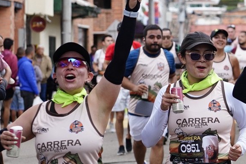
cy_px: 152
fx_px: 1311
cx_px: 245
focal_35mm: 192
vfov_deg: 7.1
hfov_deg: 10.6
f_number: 4
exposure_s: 1/1600
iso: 1000
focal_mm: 70
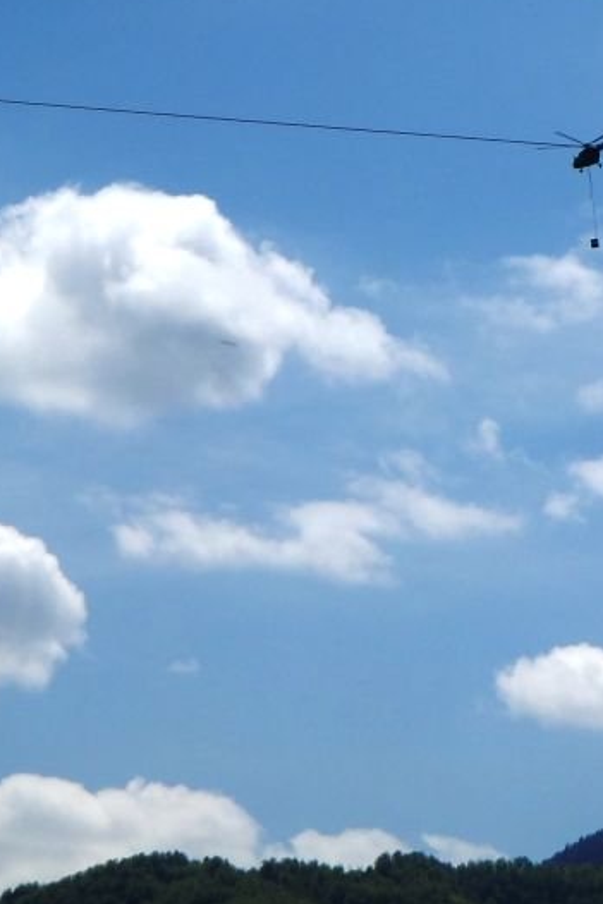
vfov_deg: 8.6
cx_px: 648
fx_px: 6000
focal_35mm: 239
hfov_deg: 5.7
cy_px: 278
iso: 80
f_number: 16
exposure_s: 1/160
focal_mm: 21.22
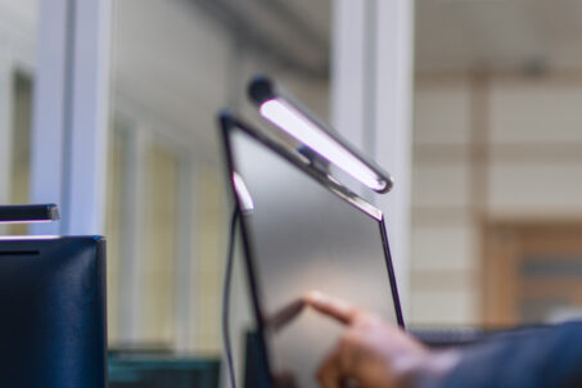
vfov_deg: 12.1
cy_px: 323
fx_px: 1827
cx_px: 617
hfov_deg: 17.6
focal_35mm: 113
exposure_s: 1/320
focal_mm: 50
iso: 320
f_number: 1.4
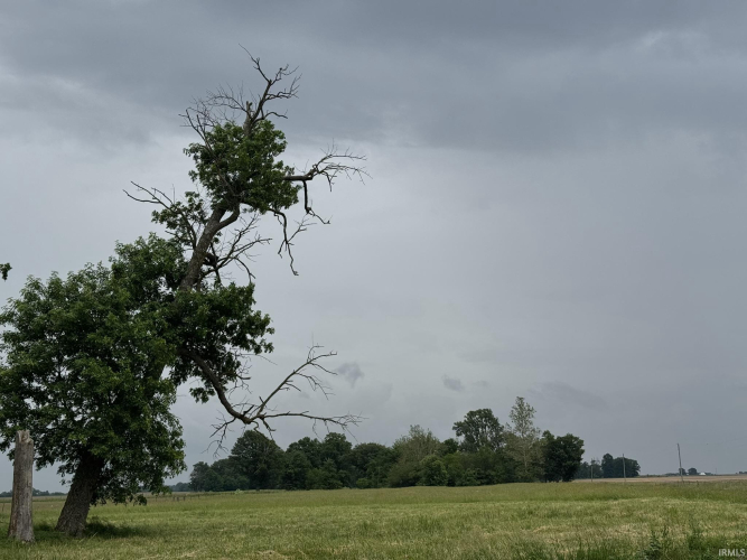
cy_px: 280
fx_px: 1036
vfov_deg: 30.3
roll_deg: +0.5
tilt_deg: +11.8
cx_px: 374
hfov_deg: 39.7
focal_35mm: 48
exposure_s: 1/7937
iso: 64
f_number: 1.78
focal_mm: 6.76
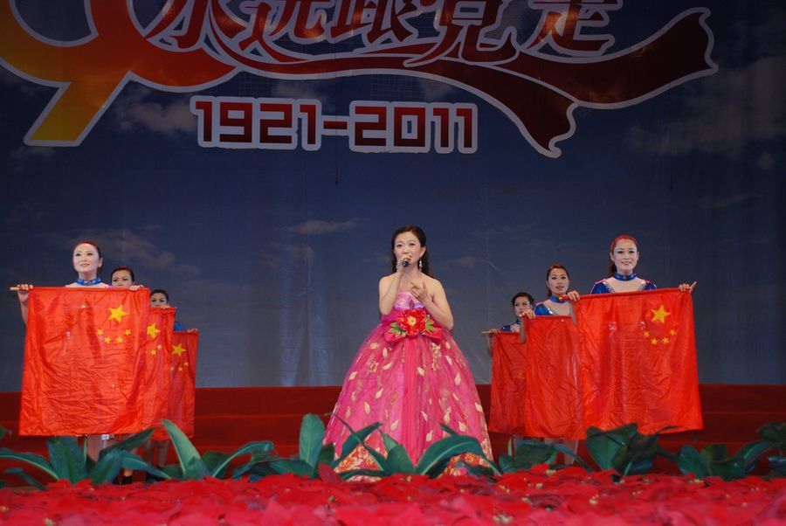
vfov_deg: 20.7
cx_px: 393
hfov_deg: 30.5
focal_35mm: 66
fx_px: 1442
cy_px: 263
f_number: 4.8
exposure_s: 1/60
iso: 250
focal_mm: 44
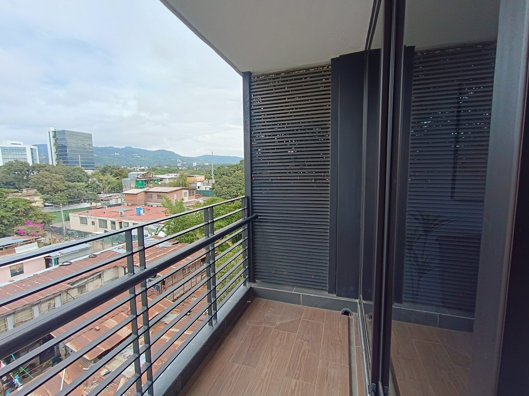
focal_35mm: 16
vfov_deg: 78.1
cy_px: 198
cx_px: 264
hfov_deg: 94.5
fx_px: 245
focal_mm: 1.66
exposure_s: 1/275
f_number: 2.2
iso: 50
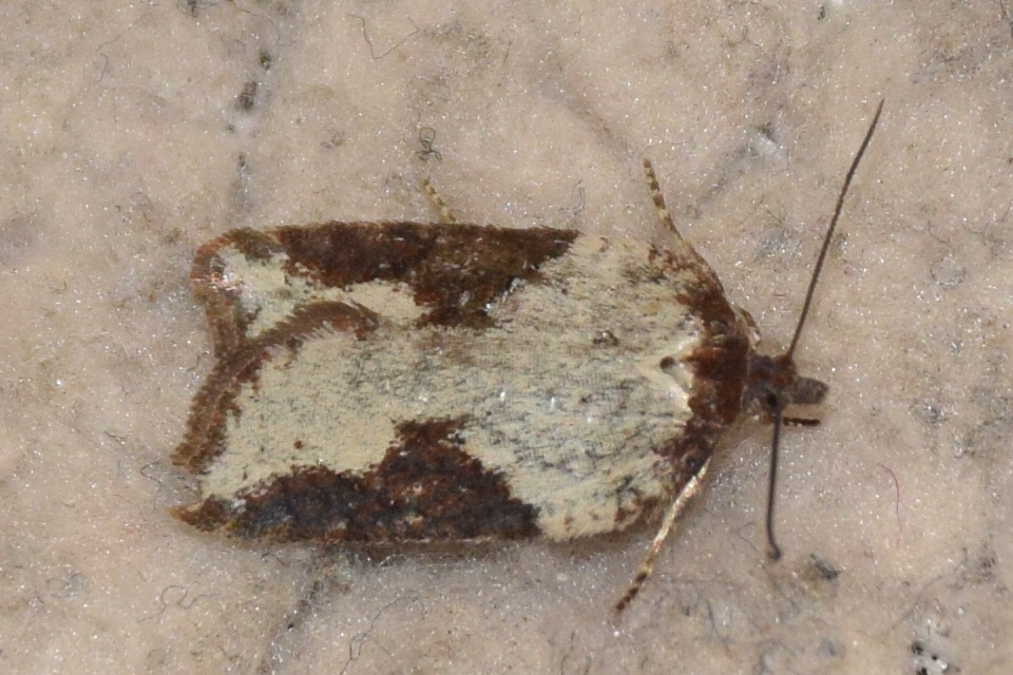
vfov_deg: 6.5
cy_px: 338
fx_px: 5909
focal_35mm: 210
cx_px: 506
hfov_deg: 9.8
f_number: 10
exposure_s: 1/160
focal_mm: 140
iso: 400
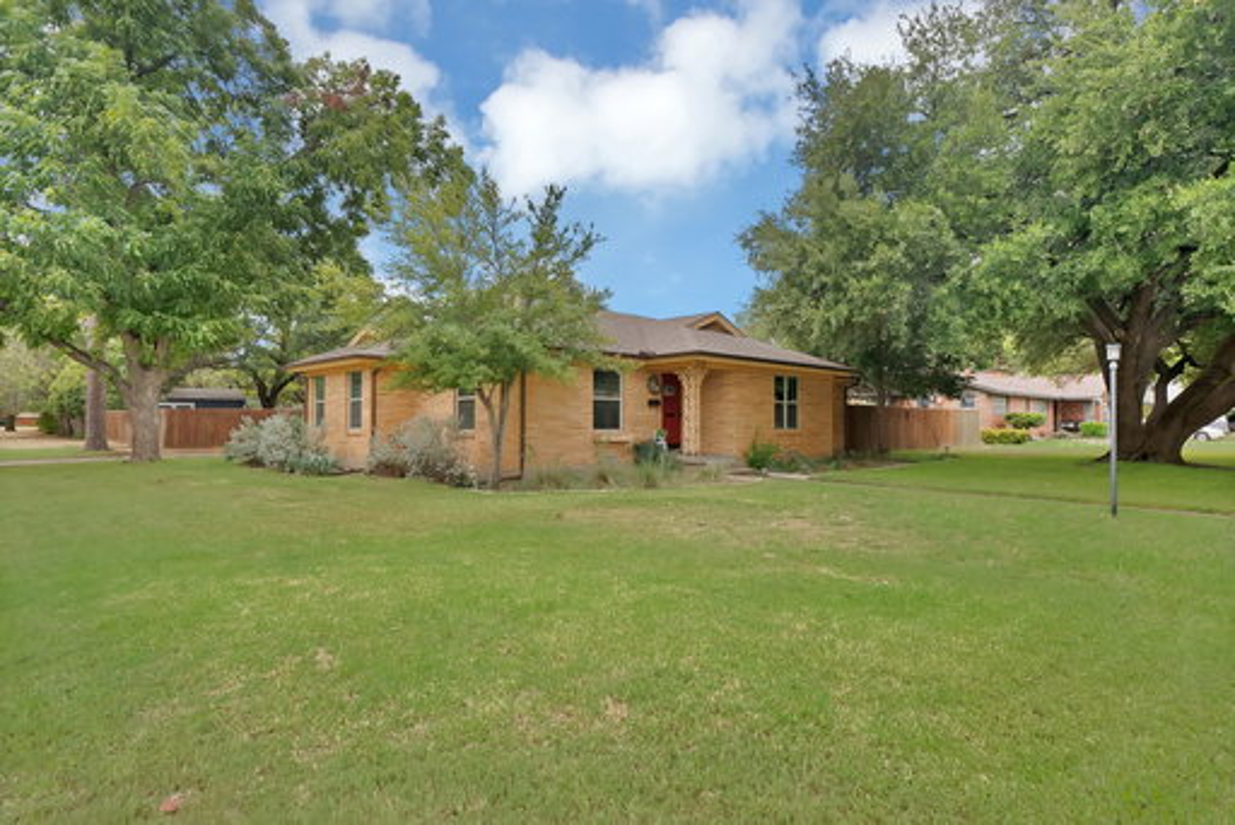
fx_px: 652
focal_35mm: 19
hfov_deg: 86.9
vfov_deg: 64.6
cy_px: 412
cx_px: 618
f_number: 9
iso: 640
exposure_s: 1/80
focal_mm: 19
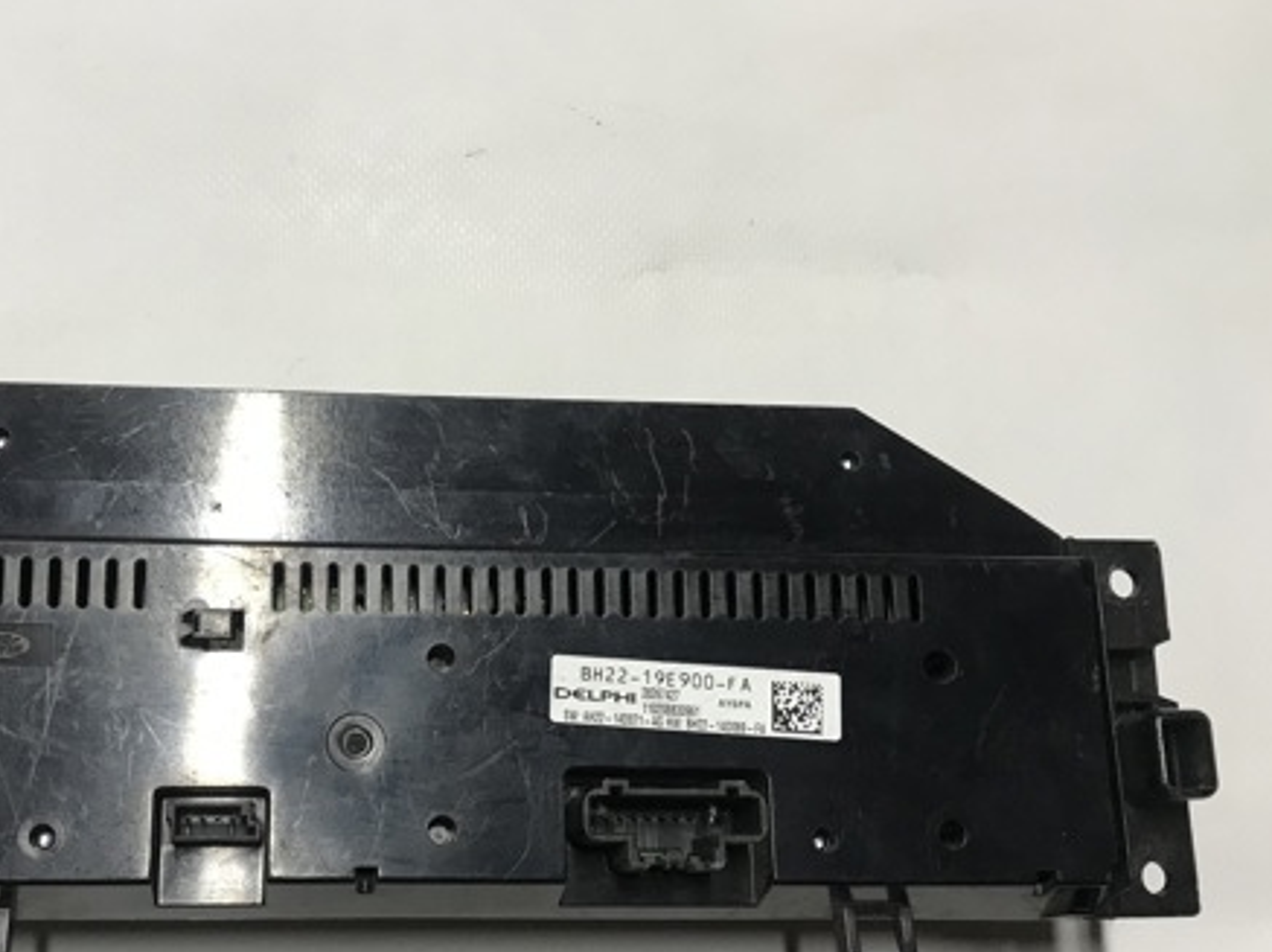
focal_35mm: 41
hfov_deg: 45.2
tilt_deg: -77.3
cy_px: 613
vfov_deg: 34.8
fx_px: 1505
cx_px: 431
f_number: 1.8
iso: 25
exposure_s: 1/33
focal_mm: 3.99
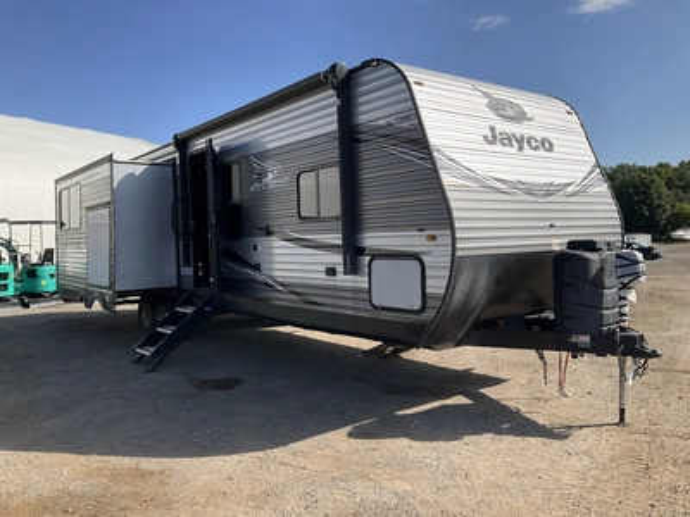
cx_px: 345
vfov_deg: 48.2
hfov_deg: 61.7
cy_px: 258
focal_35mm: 29
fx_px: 578
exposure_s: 1/1490
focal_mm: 3
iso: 25
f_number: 1.8
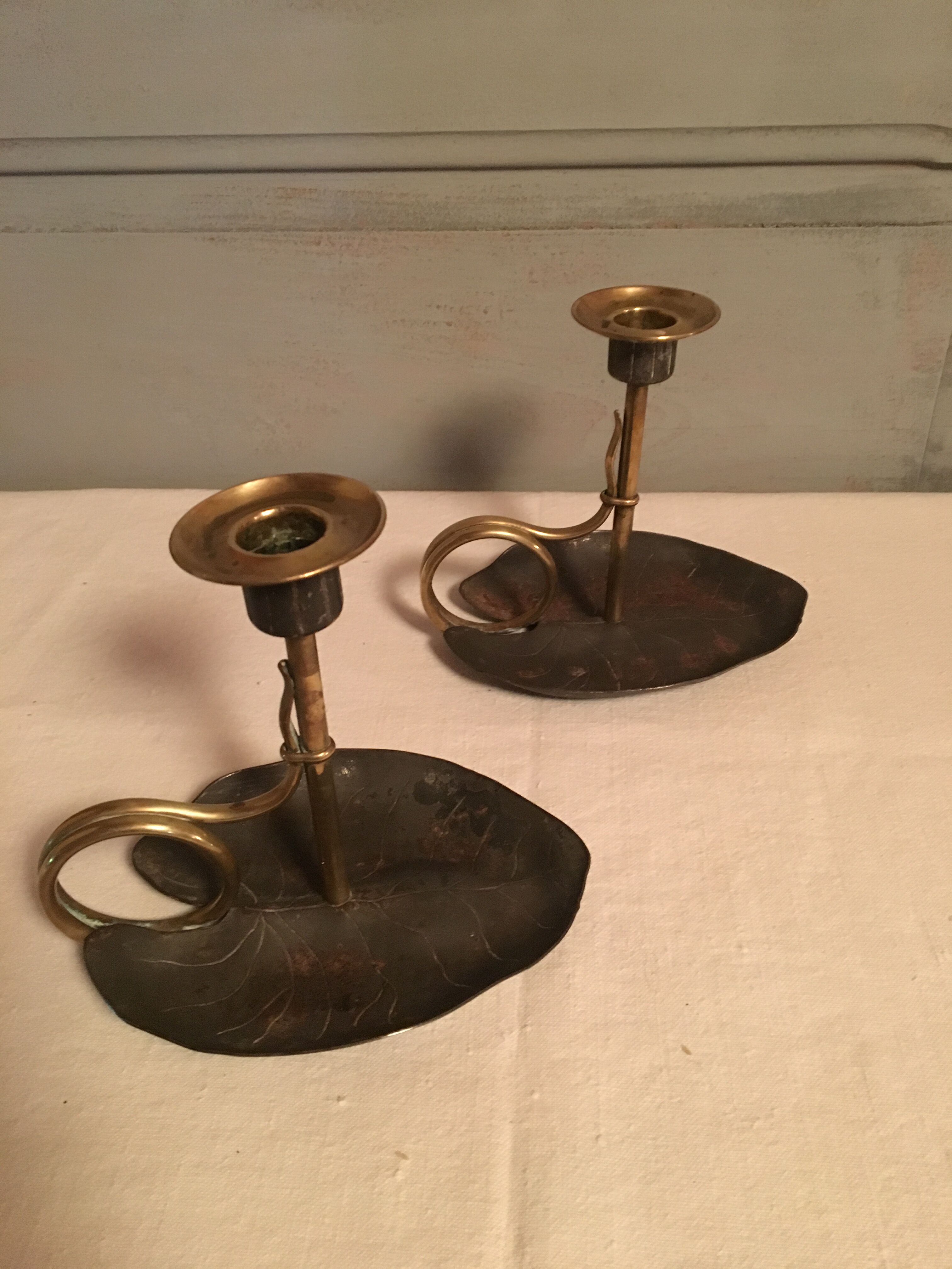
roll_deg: +1.1
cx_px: 476
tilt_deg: -37.2
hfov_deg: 48.2
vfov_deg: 61.7
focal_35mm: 29
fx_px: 1063
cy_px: 634
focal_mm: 4.15
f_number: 2.2
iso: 500
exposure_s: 1/17
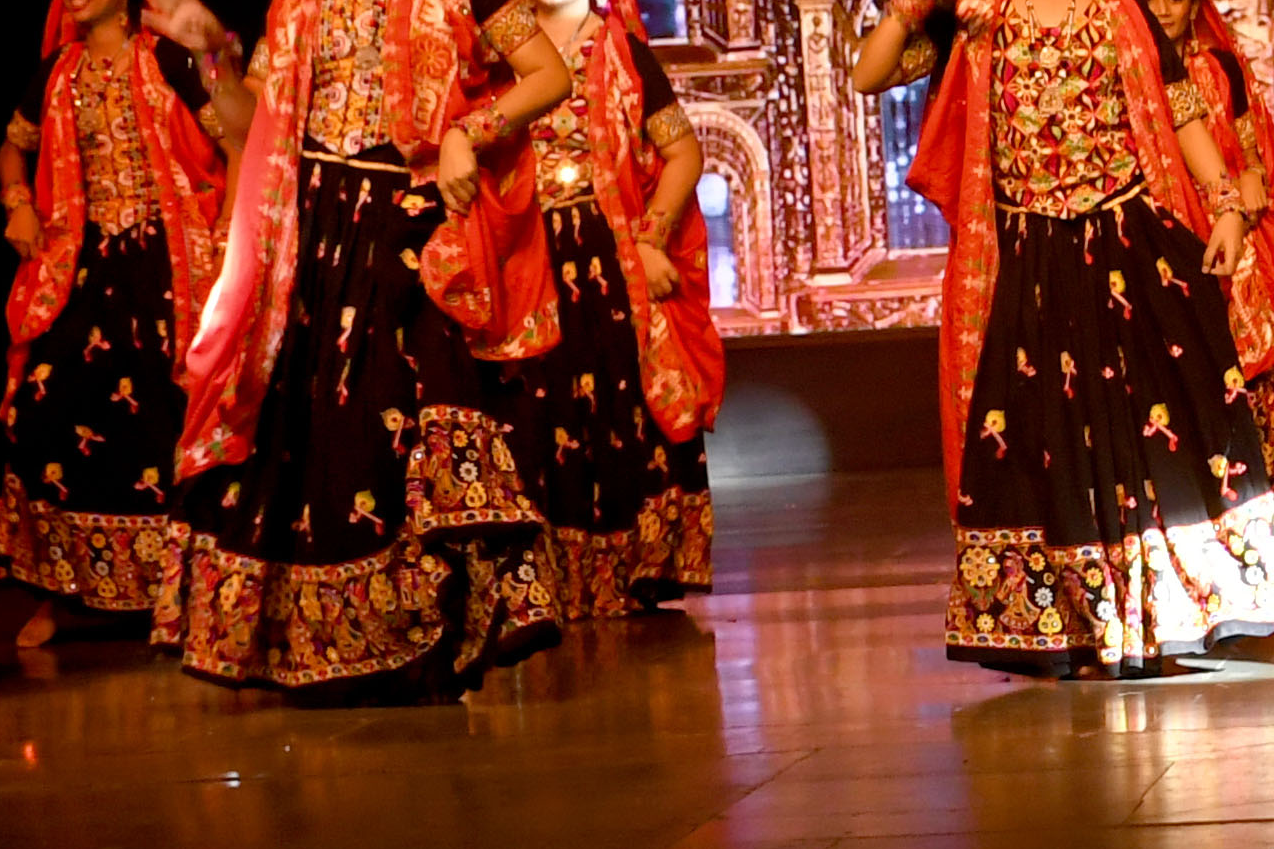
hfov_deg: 16.4
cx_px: 1634
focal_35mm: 118
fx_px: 4175
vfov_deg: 11.6
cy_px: 407
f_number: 5.6
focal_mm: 18
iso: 1000
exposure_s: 1/160
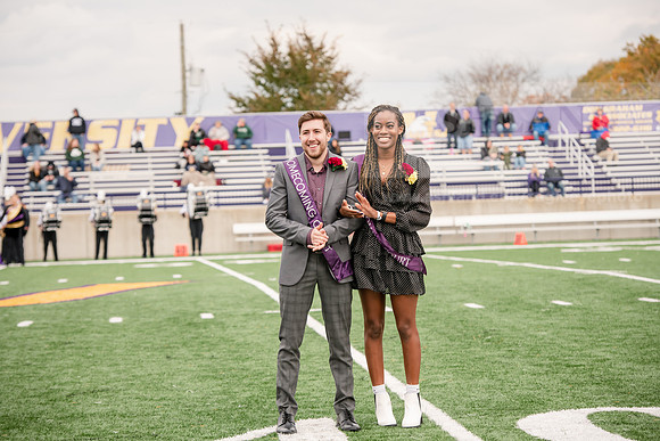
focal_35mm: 120
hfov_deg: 17.1
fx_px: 2200
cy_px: 220
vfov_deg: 11.4
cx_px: 330
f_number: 5
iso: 320
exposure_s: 1/800
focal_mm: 120
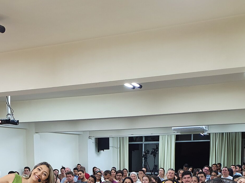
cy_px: 195
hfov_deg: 34.3
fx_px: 396
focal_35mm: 56
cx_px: 101
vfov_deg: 24.5
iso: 200
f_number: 2.4
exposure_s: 1/40
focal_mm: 4.32
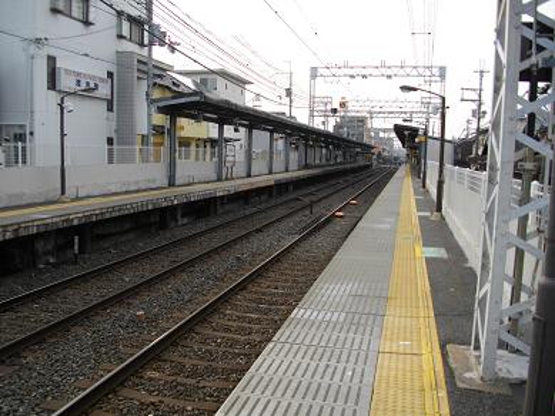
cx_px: 278
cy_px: 208
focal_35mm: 32
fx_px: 513
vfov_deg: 44.2
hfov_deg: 56.8
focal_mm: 5.7
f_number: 2.9
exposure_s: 1/500
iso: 100
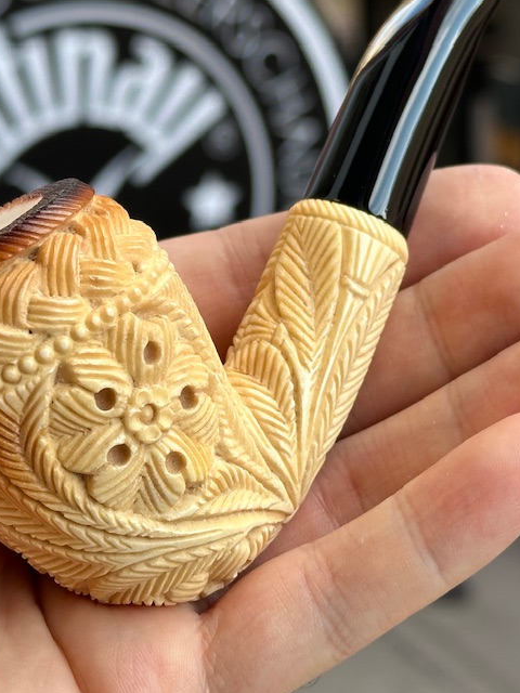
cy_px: 262
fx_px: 1923
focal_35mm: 96
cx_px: 281
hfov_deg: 15.4
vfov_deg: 20.4
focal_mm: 6.86
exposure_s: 1/513
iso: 64
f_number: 1.78
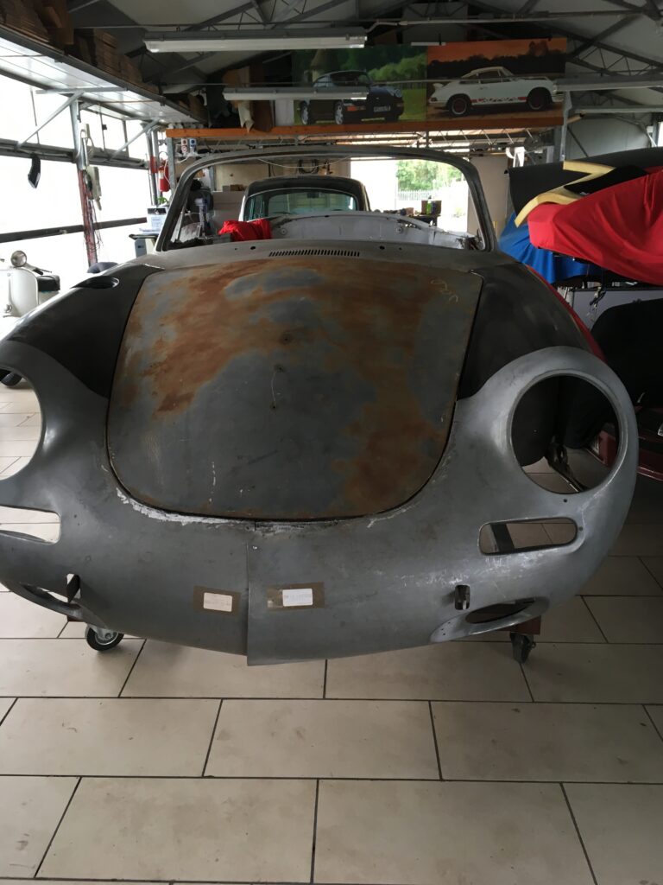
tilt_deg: -19.3
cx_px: 332
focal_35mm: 29
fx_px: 741
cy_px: 442
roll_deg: +0.6
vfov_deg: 61.7
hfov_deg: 48.2
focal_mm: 4.15
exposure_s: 1/33
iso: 80
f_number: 2.2
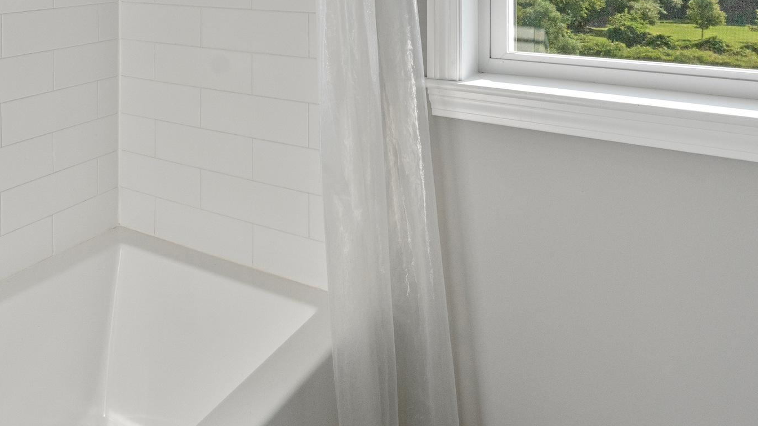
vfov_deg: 32.2
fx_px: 663
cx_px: 212
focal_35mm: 33
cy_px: -21
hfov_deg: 57.2
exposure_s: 1/320
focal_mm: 14
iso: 800
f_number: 8
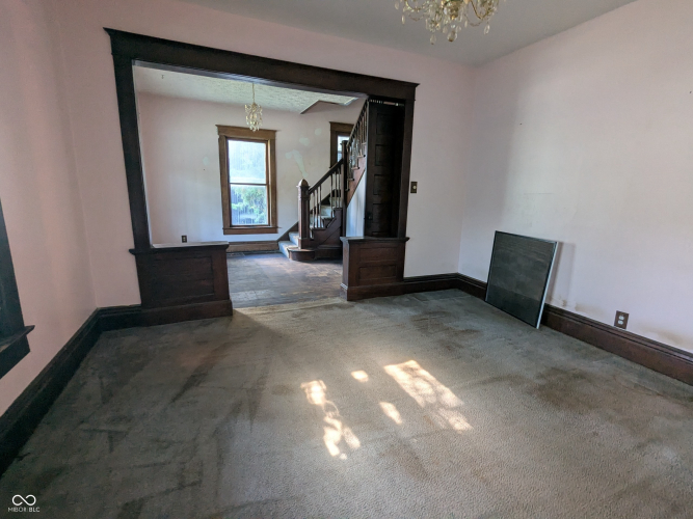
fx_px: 320
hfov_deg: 94.5
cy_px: 260
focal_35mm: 16
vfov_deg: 78.1
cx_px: 346
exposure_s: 1/39
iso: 204
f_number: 2.2
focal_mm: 2.35
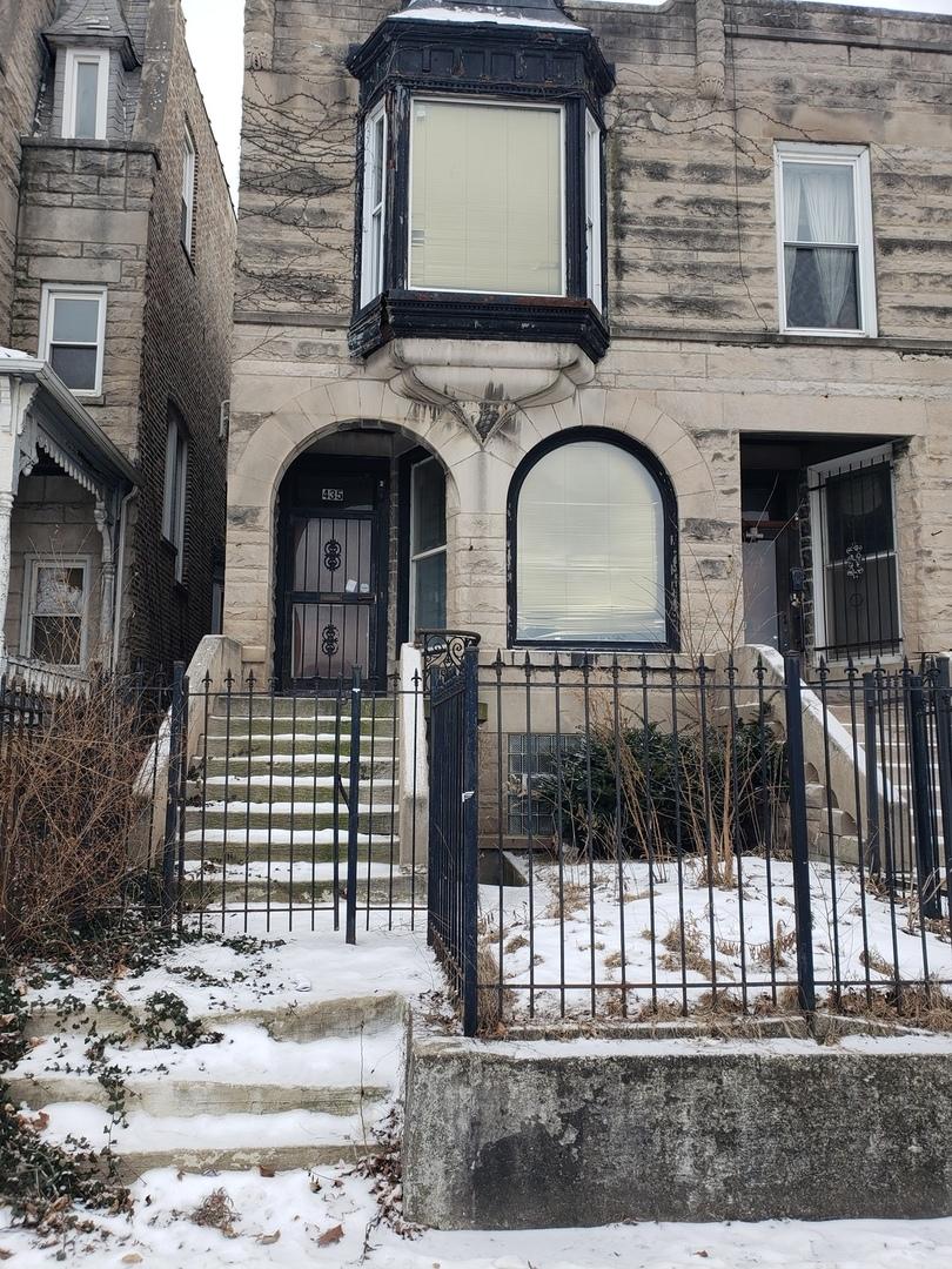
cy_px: 634
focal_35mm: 26
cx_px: 476
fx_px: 953
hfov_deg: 53.1
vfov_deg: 67.3
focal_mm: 4.3
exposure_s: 1/387
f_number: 2.4
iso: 50
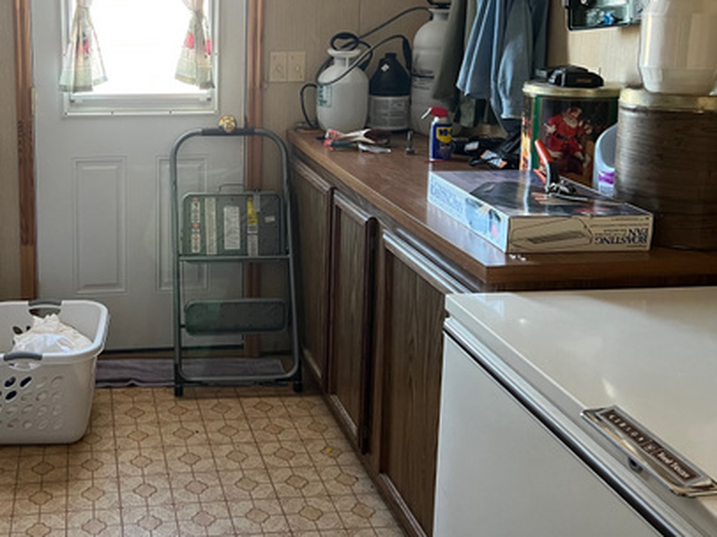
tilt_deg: -9.5
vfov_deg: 34.3
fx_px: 849
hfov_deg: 44.1
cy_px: 131
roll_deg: +0.0
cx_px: 170
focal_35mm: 41
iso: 200
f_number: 1.5
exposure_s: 1/60
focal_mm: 5.7
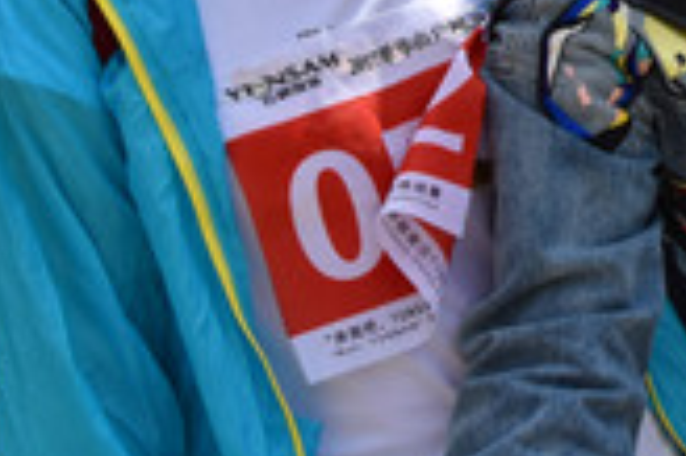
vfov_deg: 6.7
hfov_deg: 9.9
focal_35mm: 205
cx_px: 745
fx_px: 3902
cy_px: -40
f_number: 10
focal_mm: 28
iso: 400
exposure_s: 1/400
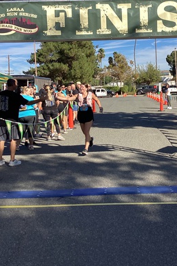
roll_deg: +4.4
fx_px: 340
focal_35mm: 46
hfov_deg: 29.0
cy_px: 93
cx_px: 119
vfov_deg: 42.3
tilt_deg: +0.0
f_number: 2.4
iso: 25
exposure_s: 1/1018
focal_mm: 3.3
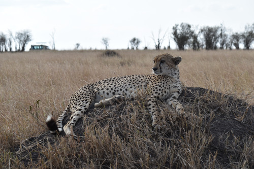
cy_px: 84
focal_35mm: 129
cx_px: 127
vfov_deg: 10.6
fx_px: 910
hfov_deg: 15.9
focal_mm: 86
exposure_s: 1/400
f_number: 9
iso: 200
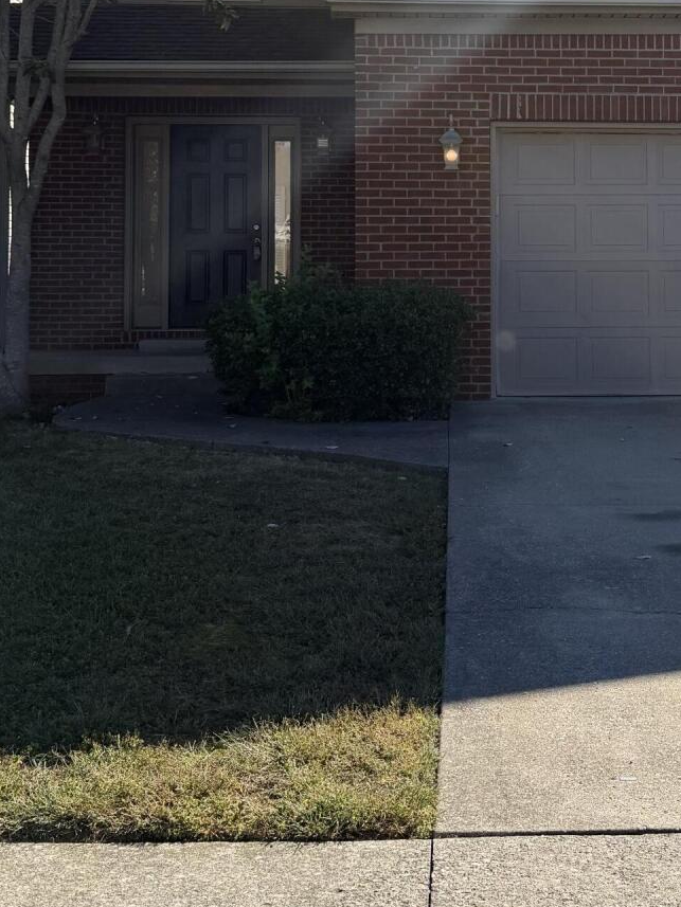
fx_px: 1469
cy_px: 236
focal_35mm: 56
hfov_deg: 25.7
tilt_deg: +3.3
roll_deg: -0.5
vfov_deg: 33.7
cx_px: 537
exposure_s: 1/3145
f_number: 1.78
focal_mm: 6.76
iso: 80
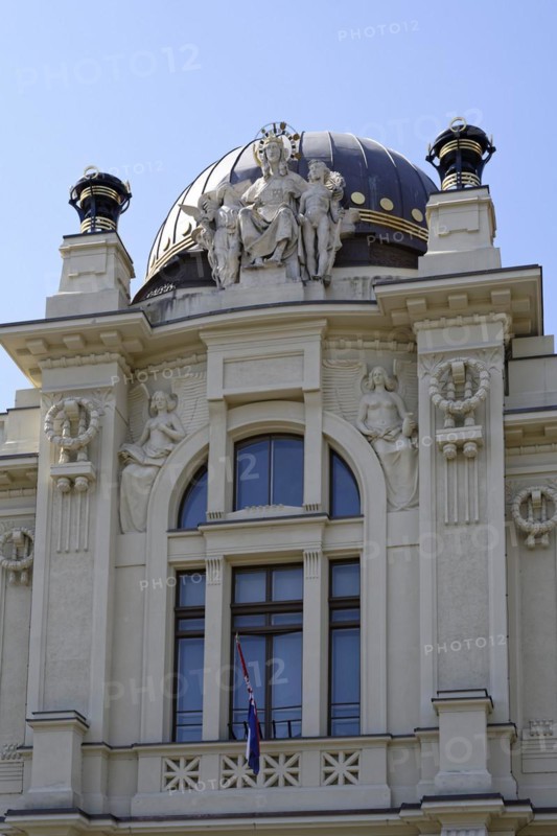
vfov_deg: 36.3
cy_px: 418
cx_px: 278
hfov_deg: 24.6
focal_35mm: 55
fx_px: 1277
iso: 64
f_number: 5
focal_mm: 55
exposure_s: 1/250
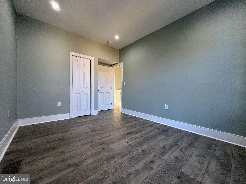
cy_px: 92
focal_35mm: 14
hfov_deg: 102.1
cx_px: 123
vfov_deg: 85.7
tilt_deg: -1.6
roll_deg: -0.8
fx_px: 99
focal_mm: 2.22
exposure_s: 1/120
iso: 160
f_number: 2.2
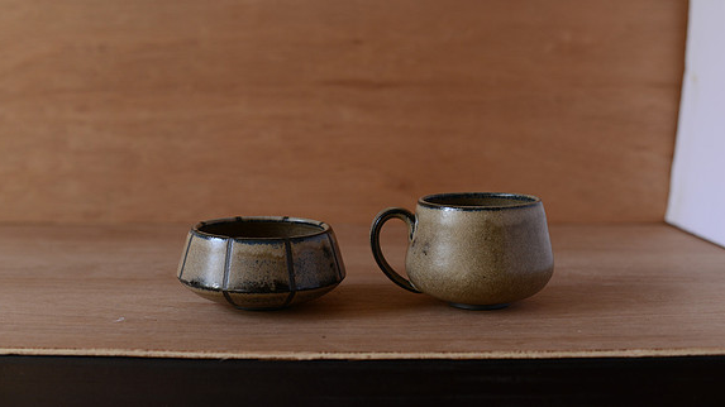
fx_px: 1019
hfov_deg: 39.2
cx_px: 362
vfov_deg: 22.6
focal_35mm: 53
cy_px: 164
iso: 500
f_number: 3.5
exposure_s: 1/100
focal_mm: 50
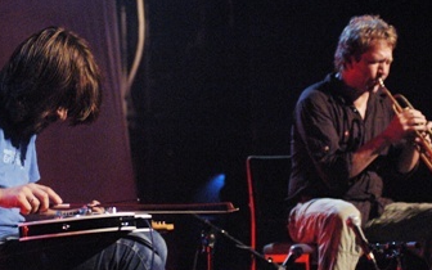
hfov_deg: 12.8
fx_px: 1919
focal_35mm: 163
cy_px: 125
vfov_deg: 8.0
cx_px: 206
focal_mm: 80
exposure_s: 1/50
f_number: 2.8
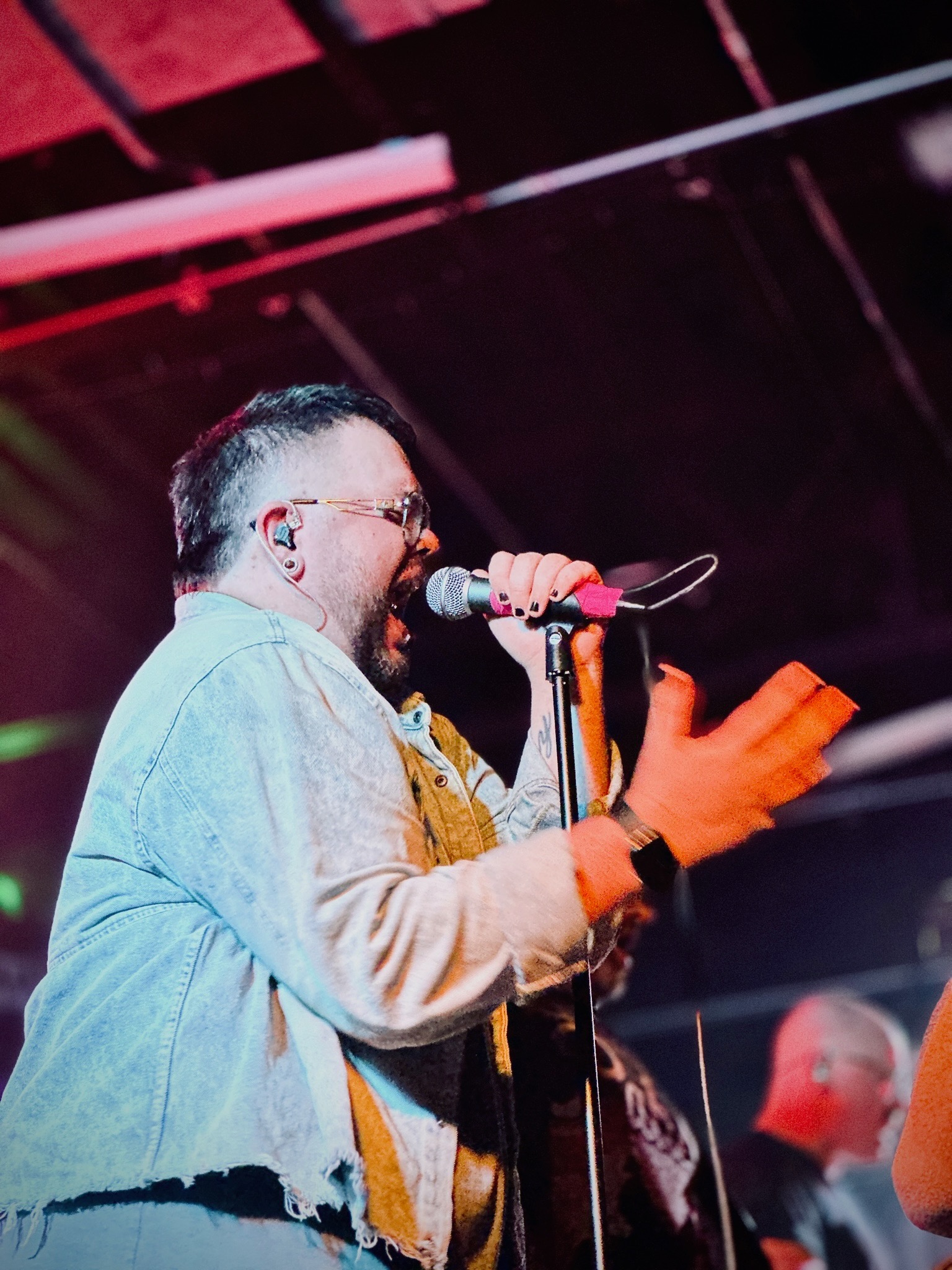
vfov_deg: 25.3
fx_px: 2824
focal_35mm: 77
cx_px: 476
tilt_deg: +26.5
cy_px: 635
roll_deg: +4.3
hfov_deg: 19.1
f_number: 2.8
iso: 2000
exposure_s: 1/15
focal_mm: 9
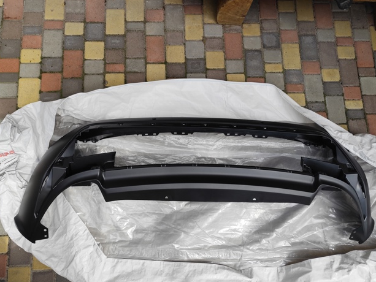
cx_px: 181
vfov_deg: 56.8
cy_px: 146
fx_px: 261
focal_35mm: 24
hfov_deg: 71.6
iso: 50
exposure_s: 1/520
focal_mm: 6.19
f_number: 1.65
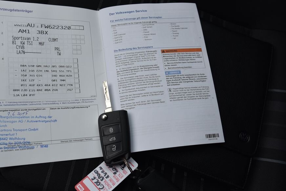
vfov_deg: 33.4
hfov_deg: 48.3
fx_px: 318
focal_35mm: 40
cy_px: 90
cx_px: 121
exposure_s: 1/160
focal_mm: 34
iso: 500
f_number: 6.3
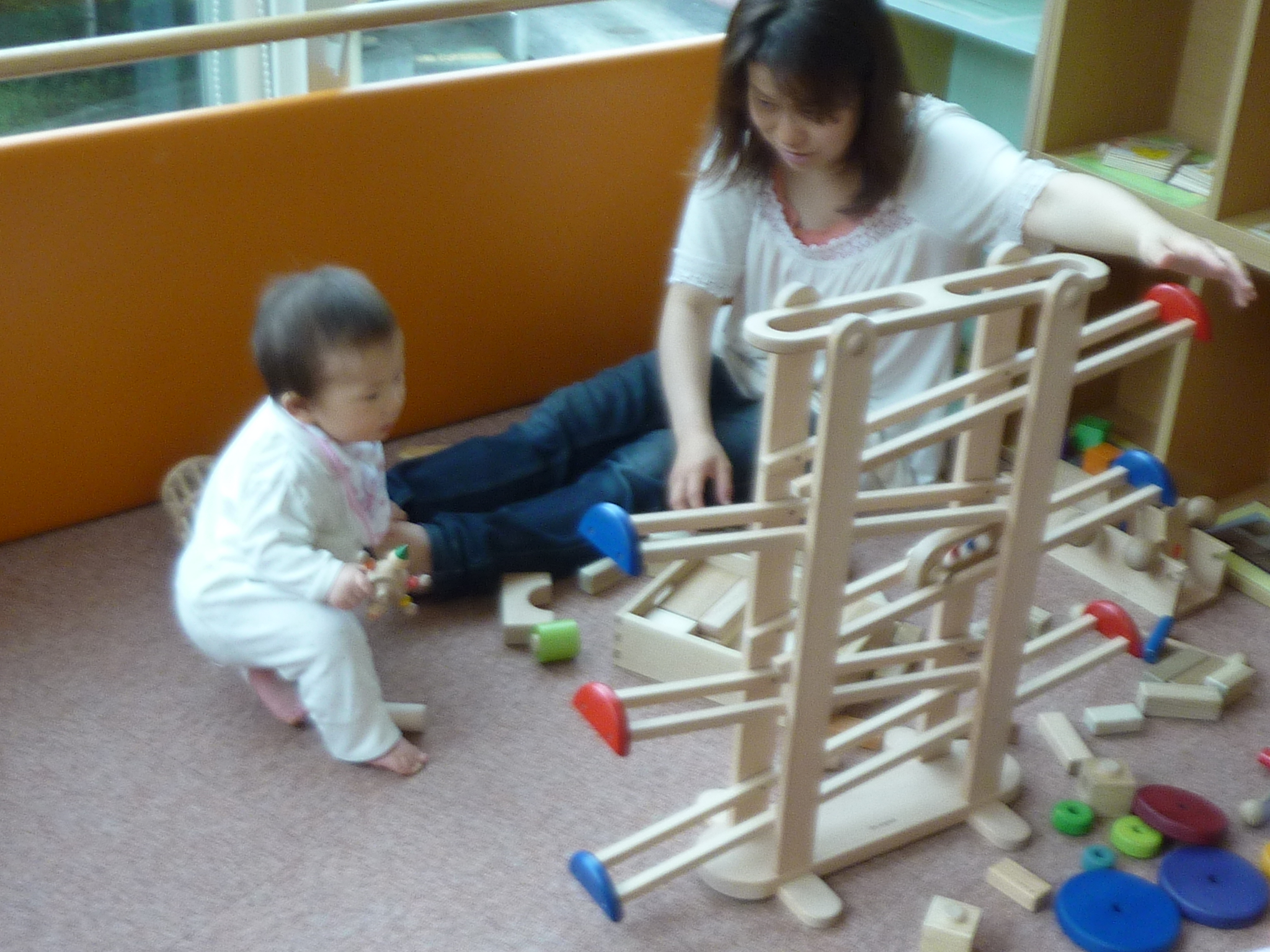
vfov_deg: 30.3
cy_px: 476
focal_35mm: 48
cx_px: 635
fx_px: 1761
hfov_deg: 39.7
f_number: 3.3
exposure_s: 1/30
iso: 100
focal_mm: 4.4
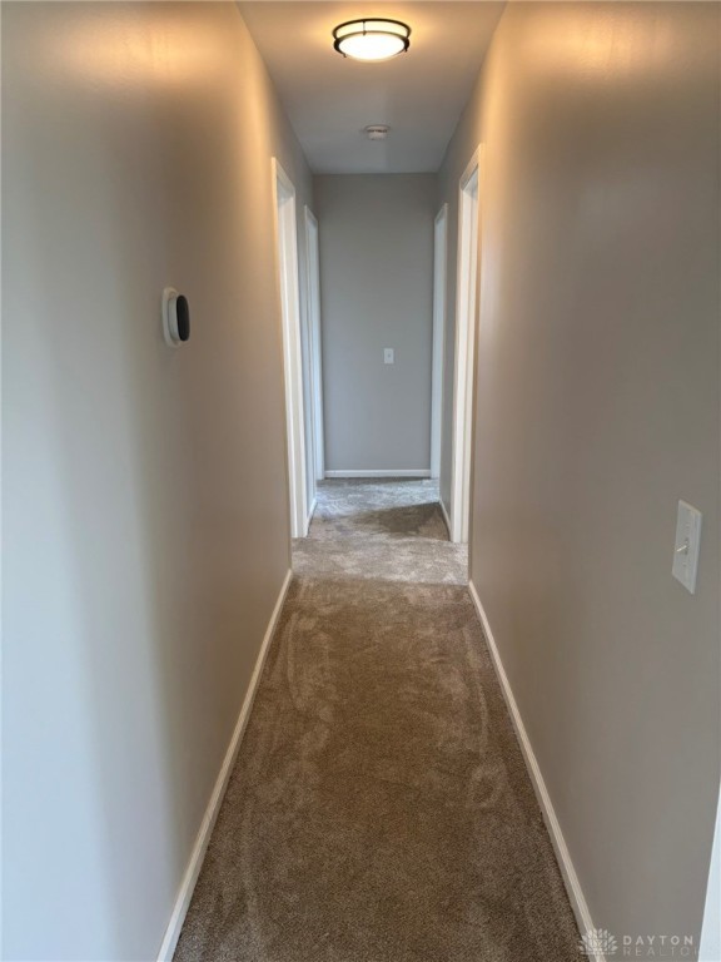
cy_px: 481
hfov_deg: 53.1
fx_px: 722
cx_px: 360
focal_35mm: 26
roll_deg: +0.6
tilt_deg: -12.4
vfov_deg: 67.3
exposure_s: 1/120
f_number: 1.6
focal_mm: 5.96
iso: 125
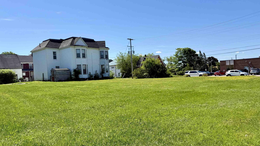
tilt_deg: +1.8
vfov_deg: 42.9
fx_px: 186
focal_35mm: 27
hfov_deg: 69.9
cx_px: 129
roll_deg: +4.8
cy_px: 77
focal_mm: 6.76
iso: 80
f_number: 1.78
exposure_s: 1/4975
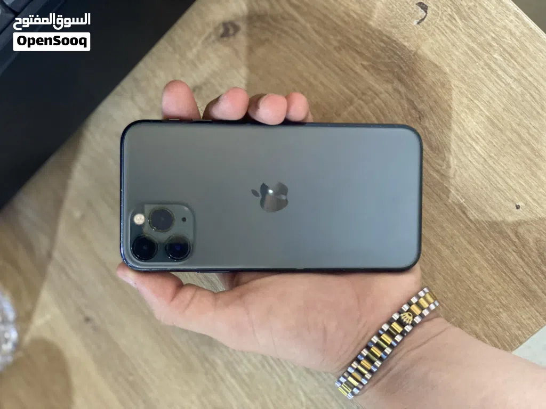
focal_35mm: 52
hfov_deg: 36.8
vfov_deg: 28.0
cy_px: 204
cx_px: 273
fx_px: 820
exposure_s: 1/32
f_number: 2
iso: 400
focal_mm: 6
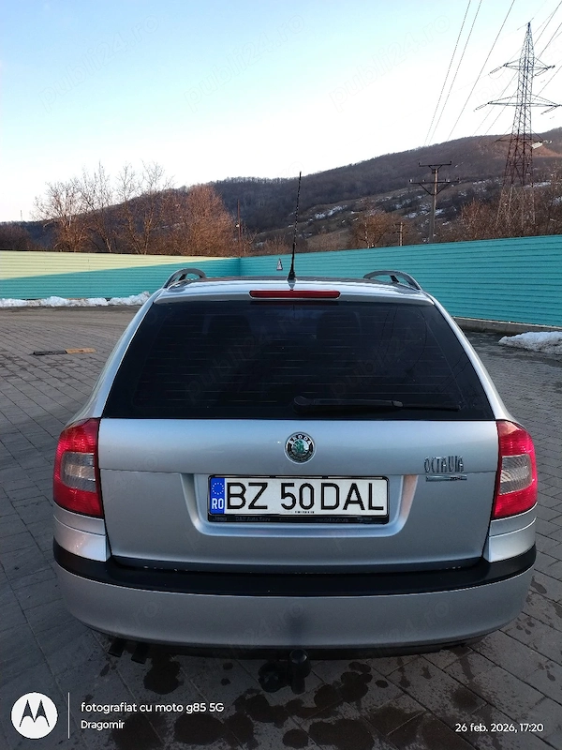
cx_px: 281
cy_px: 375
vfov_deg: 69.4
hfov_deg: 54.9
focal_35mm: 25
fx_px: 541
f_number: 1.7
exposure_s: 1/256
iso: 143
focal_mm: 4.71
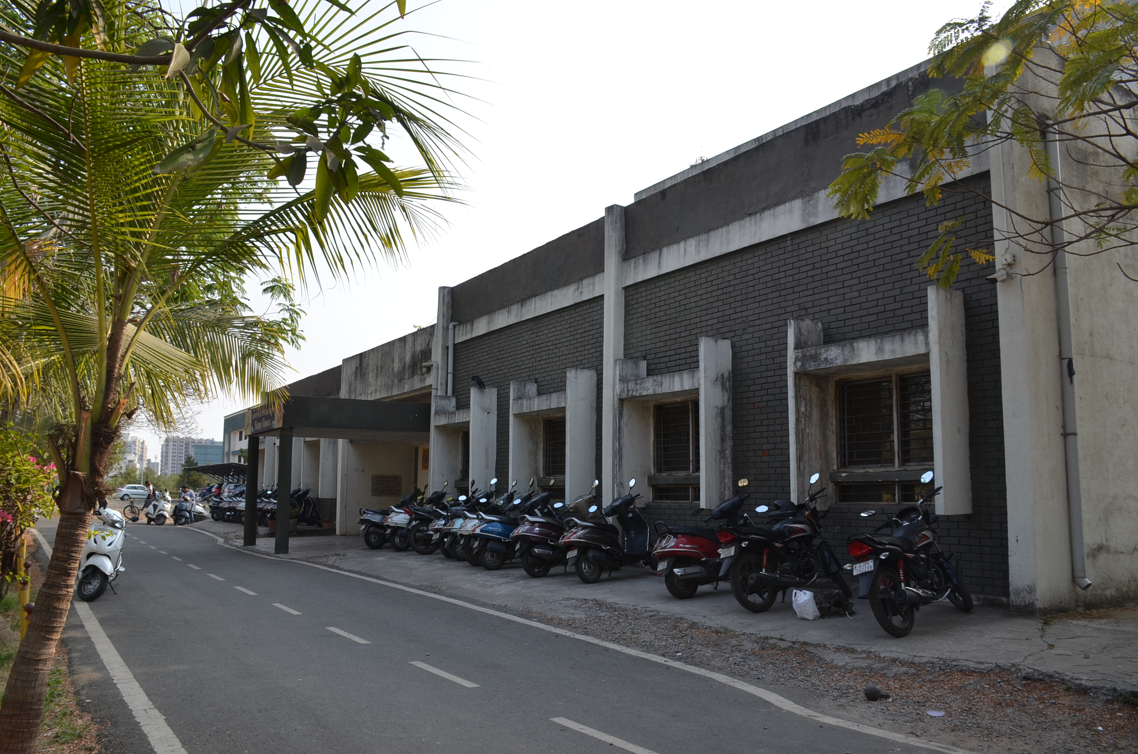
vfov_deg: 47.7
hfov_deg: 67.5
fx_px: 852
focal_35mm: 27
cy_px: 377
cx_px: 569
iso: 160
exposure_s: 1/250
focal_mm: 18
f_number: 8
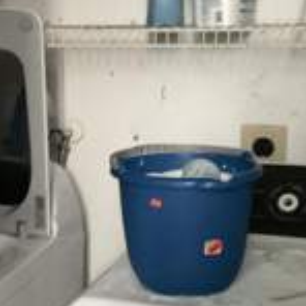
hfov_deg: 20.8
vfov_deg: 20.9
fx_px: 830
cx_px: 97
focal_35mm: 83
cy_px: 156
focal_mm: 3
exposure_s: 1/30
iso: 500
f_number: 1.8
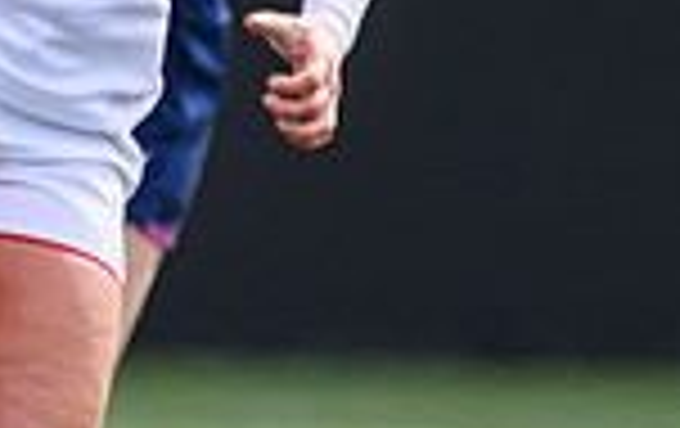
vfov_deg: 0.3
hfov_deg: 0.6
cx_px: -429
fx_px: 70331
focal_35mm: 3788
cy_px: -268
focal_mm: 560
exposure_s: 1/2000
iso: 500
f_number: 4
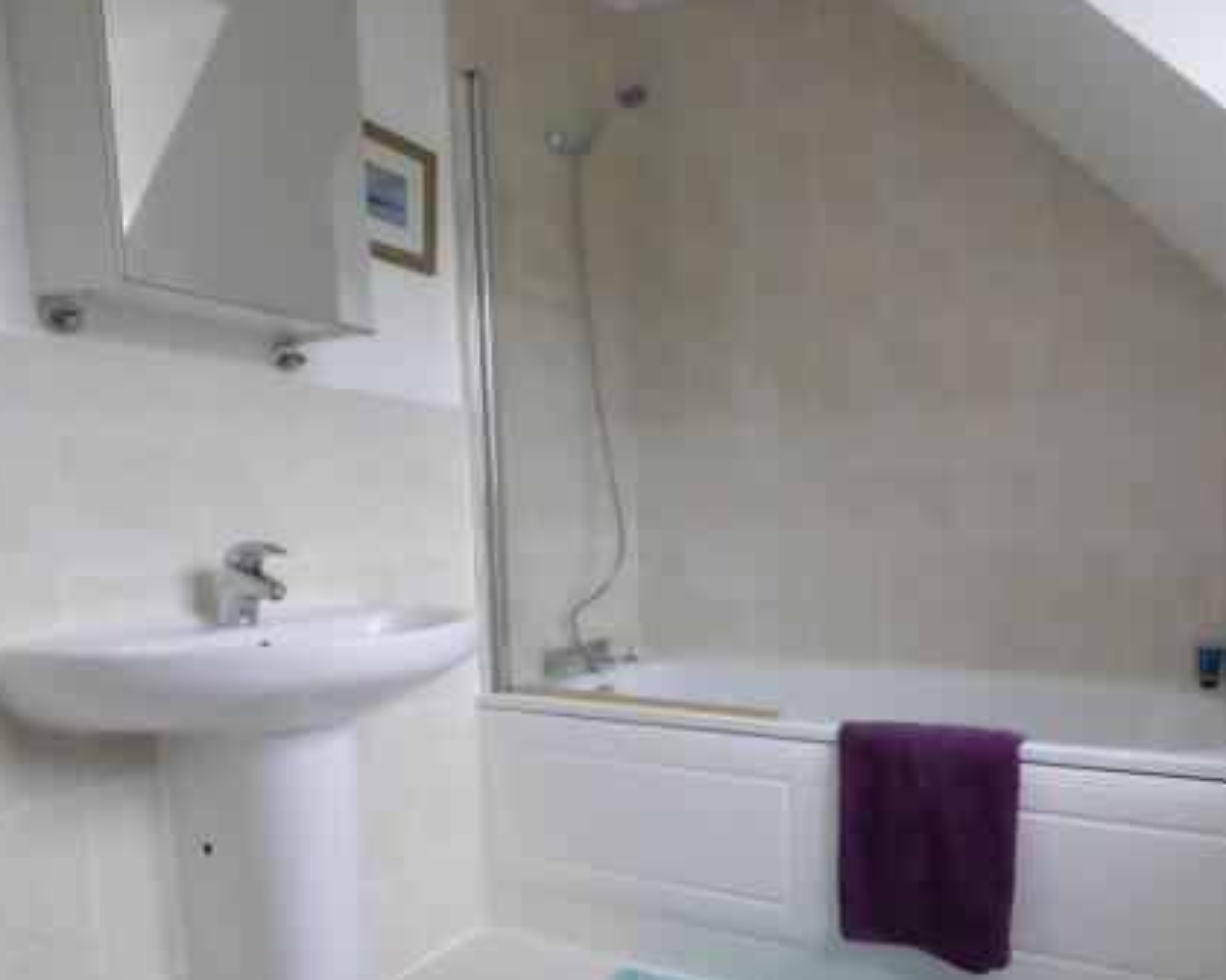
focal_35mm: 22
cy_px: 607
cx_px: 800
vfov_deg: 62.3
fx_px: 798
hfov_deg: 73.2
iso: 6400
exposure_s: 1/125
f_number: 4.5
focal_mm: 10
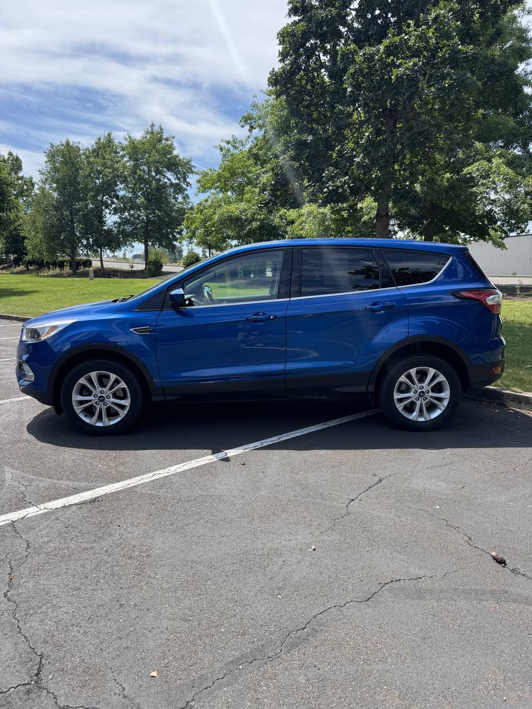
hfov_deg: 56.8
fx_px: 492
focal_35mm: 24
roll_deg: -0.6
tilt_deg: -9.9
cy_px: 354
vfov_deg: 71.6
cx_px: 266
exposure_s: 1/1923
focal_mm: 6.76
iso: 80
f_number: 1.78
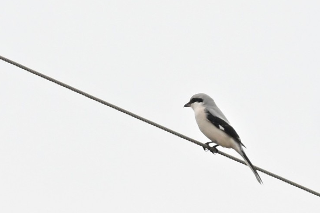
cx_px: 130
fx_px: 8019
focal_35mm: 902
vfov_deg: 1.5
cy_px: 122
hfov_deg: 2.3
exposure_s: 1/640
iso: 720
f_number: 7.1
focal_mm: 420
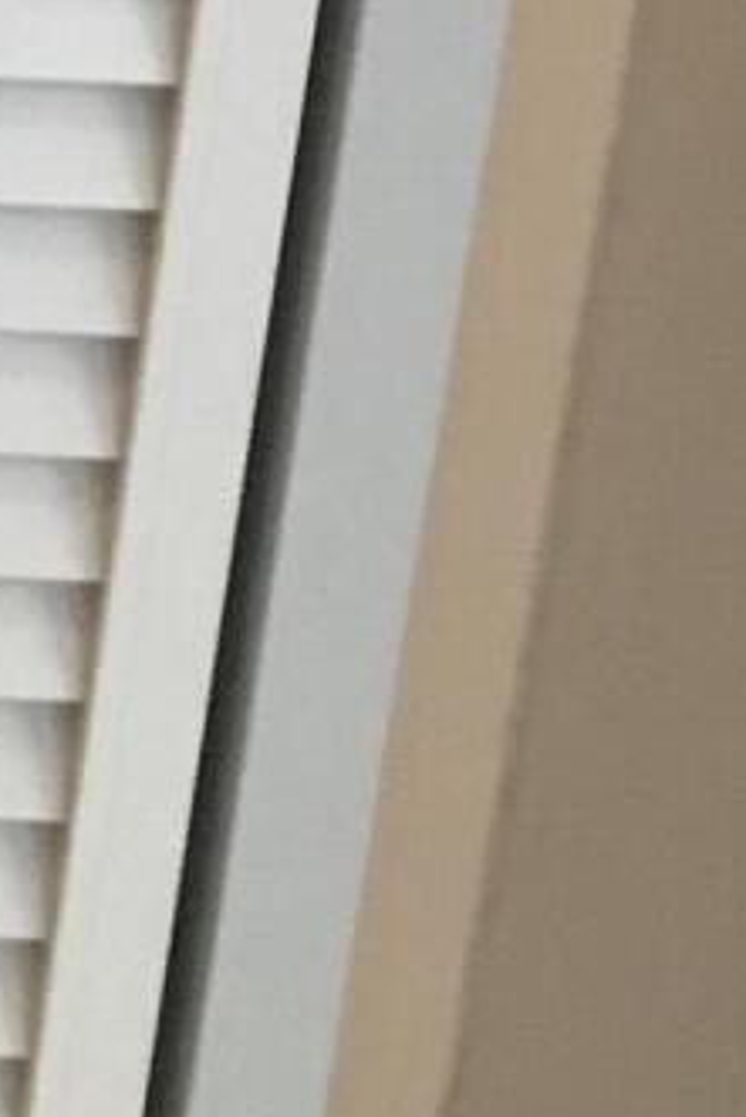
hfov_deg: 6.6
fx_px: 5651
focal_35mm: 182
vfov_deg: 10.4
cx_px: -1759
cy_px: -1114
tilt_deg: -12.9
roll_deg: -3.8
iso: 50
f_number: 2.2
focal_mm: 4.15
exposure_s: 1/15
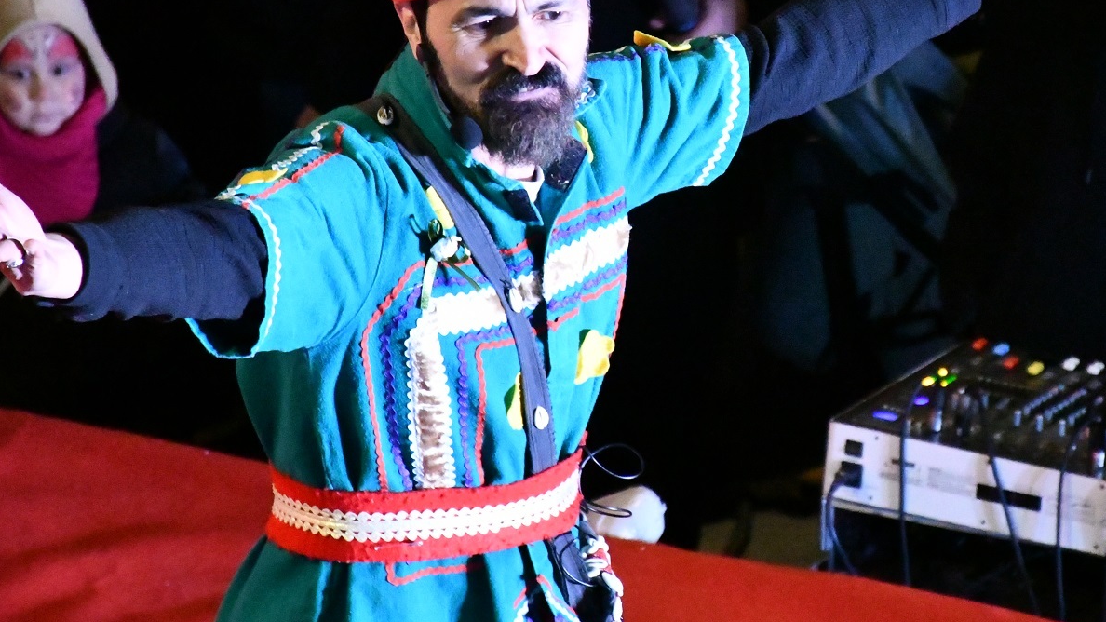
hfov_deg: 6.5
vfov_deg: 3.7
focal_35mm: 330
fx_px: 9677
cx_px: 743
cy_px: 184
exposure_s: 1/200
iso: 20000
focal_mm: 130
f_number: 5.6
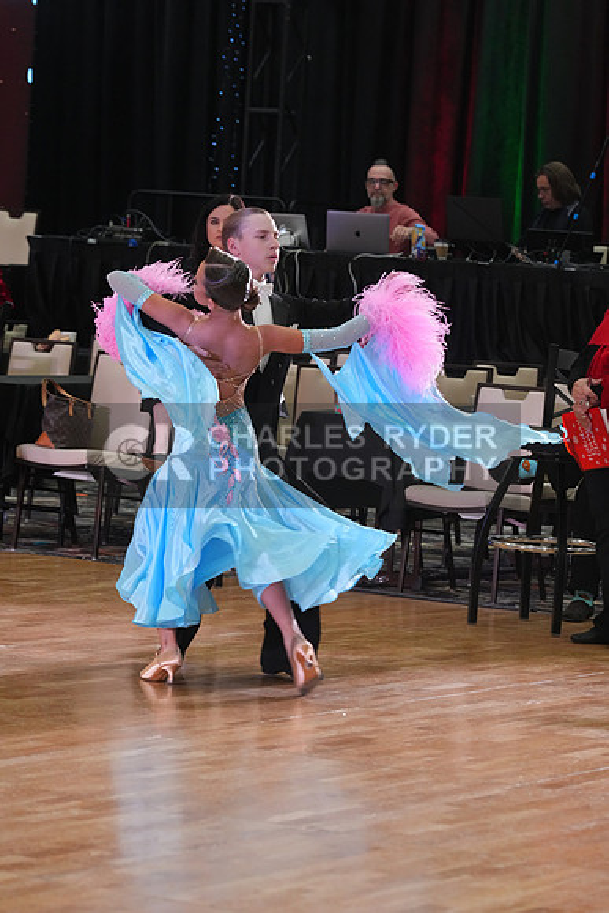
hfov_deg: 9.2
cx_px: 304
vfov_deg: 13.8
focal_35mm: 149
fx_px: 3778
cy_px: 456
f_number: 5.6
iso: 4000
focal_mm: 149
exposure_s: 1/250
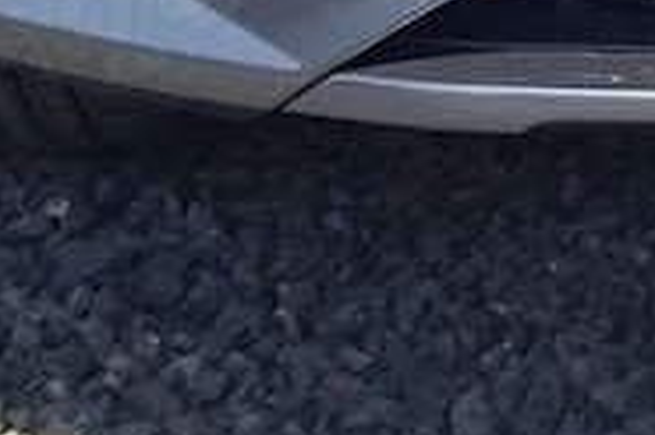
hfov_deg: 7.6
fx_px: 4708
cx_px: 1306
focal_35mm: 259
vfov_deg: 5.1
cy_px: -764
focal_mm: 6.19
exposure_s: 1/775
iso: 50
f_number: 1.65
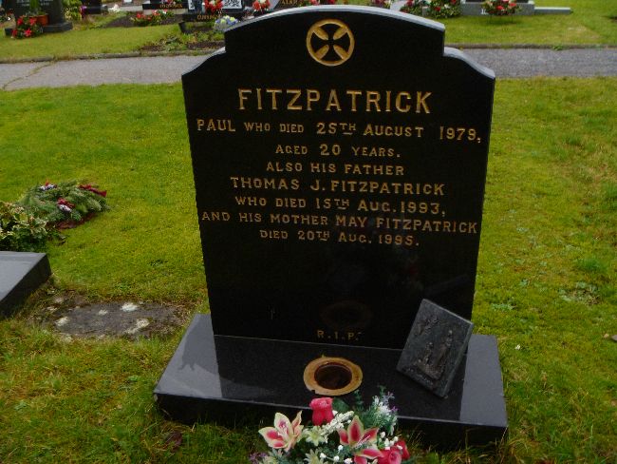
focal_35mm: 35
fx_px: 624
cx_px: 308
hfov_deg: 52.6
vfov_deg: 40.7
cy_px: 232
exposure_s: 1/8
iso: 100
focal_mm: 6.3
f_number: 3.5
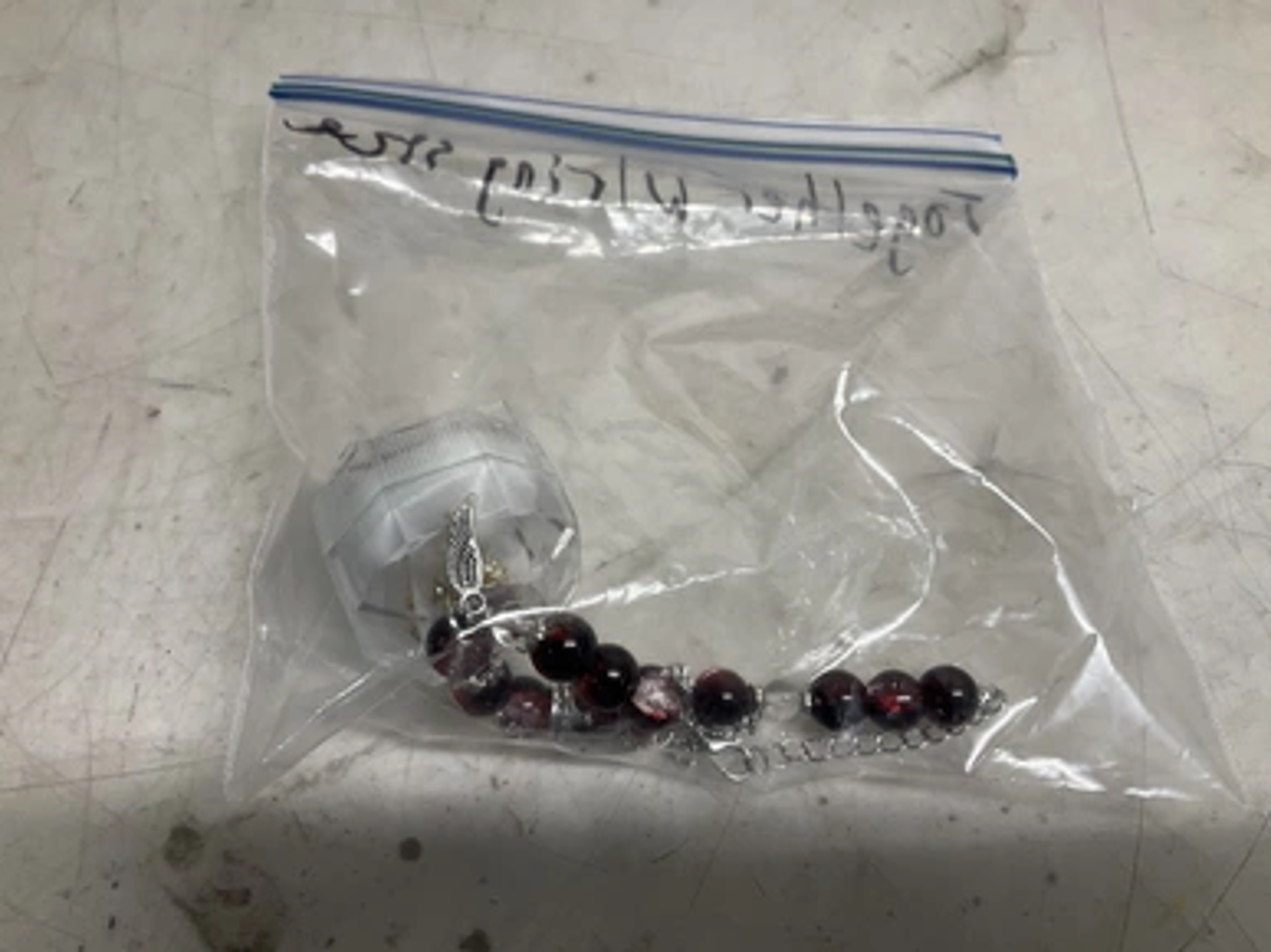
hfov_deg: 60.0
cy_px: 463
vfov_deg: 46.8
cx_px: 634
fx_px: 1101
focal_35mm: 30
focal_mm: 3
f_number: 1.8
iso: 50
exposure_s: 1/120
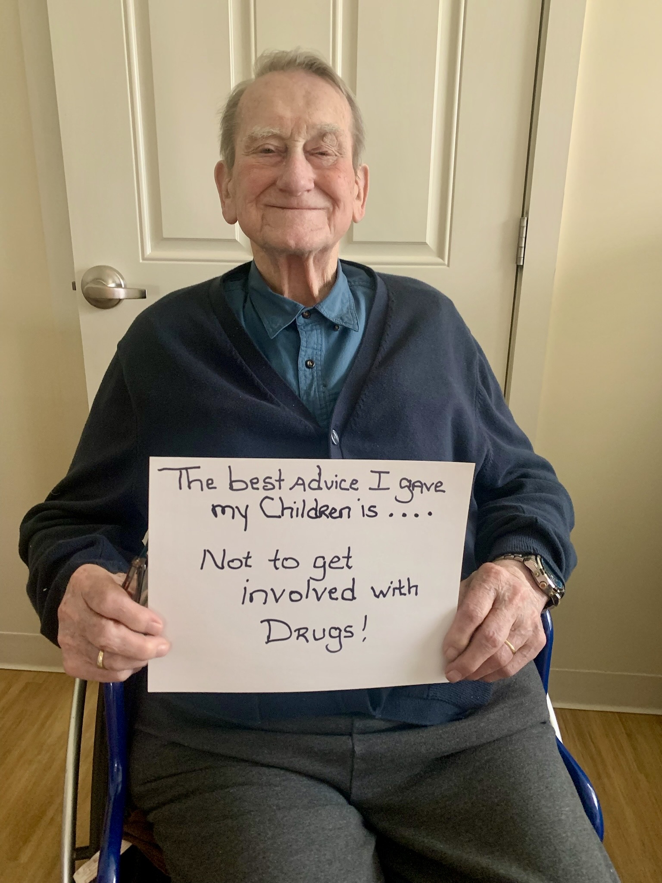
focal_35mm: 26
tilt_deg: -17.3
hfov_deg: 53.1
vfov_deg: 67.3
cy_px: 442
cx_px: 331
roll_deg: -2.2
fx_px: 663
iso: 400
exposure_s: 1/60
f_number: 1.8
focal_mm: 4.25
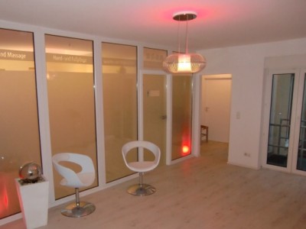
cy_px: 114
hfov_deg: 71.6
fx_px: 212
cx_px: 153
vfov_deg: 56.8
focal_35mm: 24
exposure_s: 1/60
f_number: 3.2
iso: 400
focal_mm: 4.3
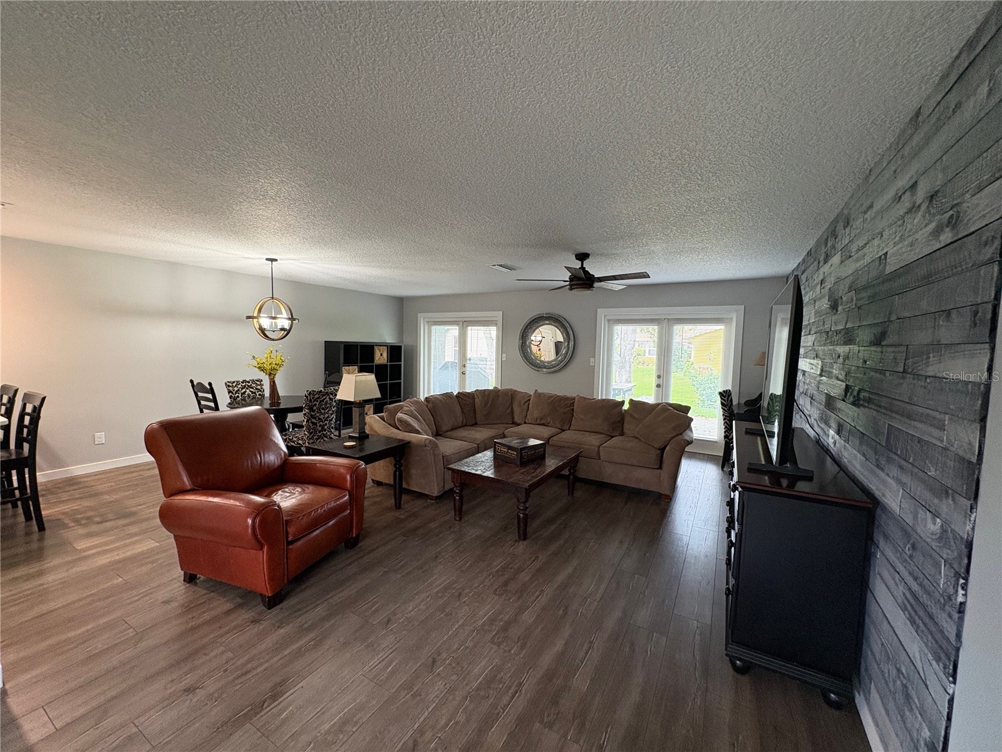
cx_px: 501
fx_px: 405
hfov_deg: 102.1
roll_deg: -1.2
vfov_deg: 85.7
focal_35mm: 14
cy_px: 376
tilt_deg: -4.6
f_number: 2.2
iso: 250
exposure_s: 1/60
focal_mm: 2.22
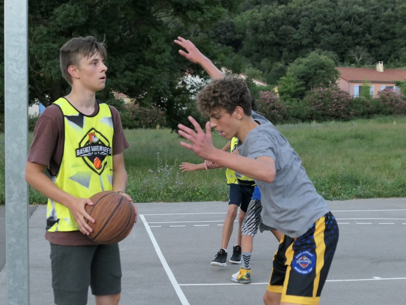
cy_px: 152
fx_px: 891
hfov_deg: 25.7
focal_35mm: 76
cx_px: 203
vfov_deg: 19.4
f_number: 2.8
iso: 1250
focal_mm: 25.8
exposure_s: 1/500
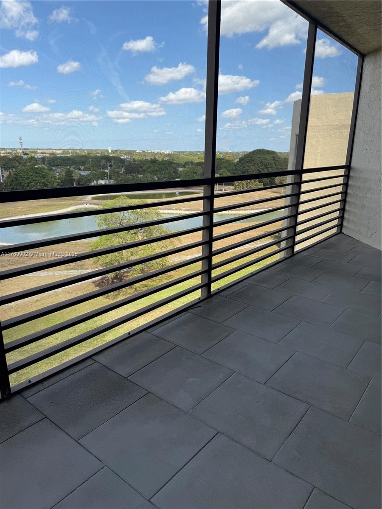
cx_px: 191
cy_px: 254
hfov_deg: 56.8
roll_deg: -0.3
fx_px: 353
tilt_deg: -15.1
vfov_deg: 71.6
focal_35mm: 24
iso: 80
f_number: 1.78
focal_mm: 6.76
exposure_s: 1/1770
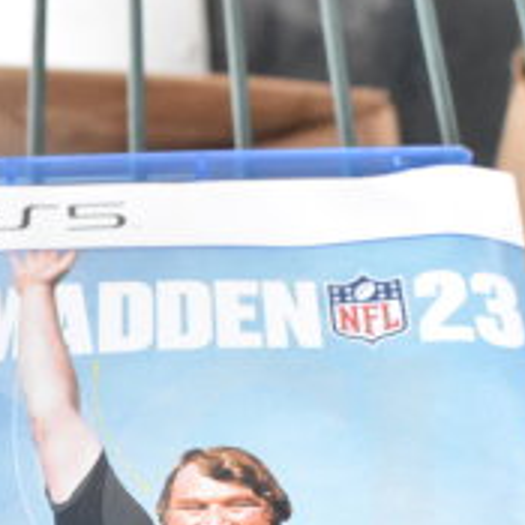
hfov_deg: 21.6
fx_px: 1373
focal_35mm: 80
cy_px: 596
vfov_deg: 20.5
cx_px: 174
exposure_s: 1/160
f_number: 6.3
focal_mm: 18
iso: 6400
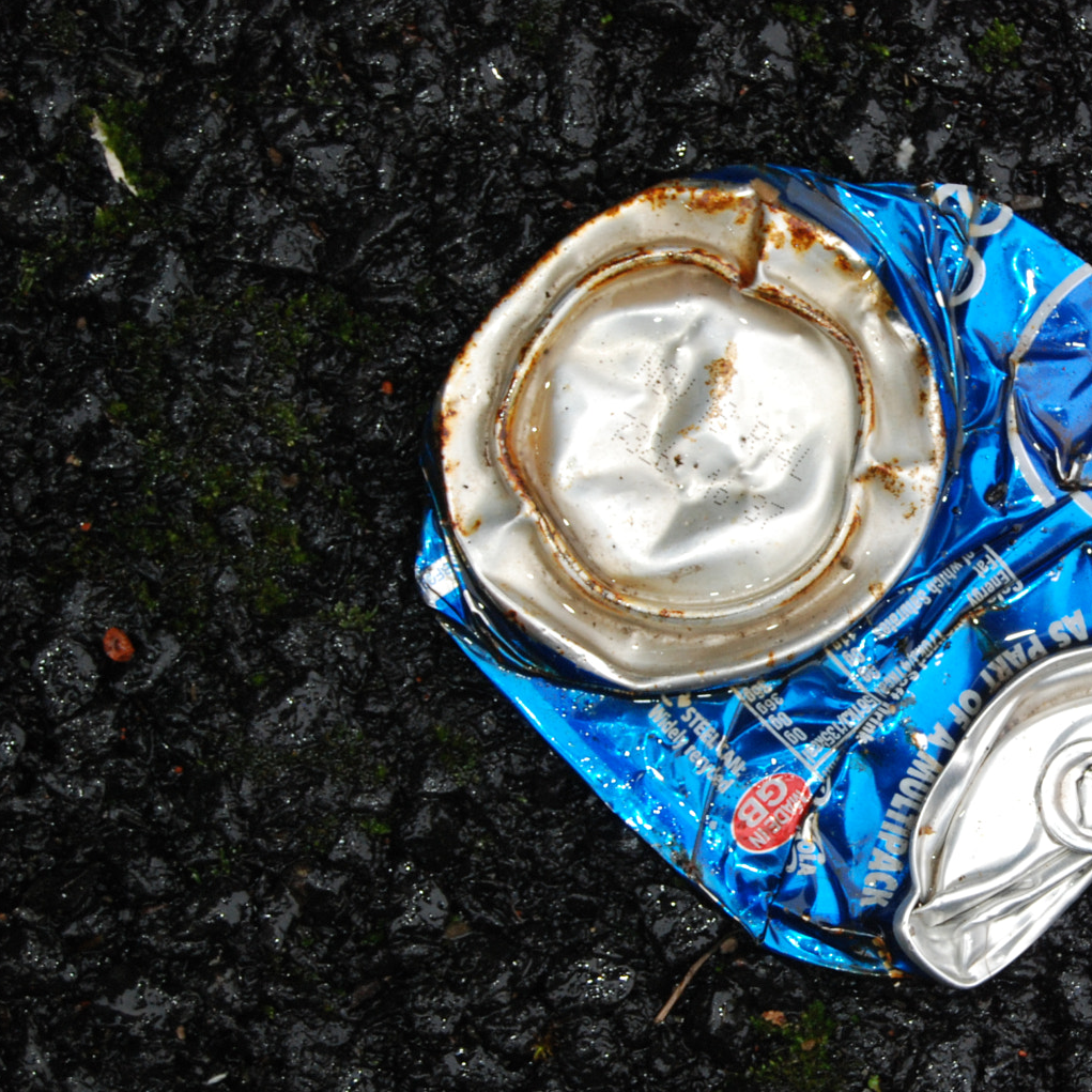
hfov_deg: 13.5
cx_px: 1046
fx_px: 4568
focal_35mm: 128
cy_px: 593
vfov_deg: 13.6
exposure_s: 1/125
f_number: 5.6
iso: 400
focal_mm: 50
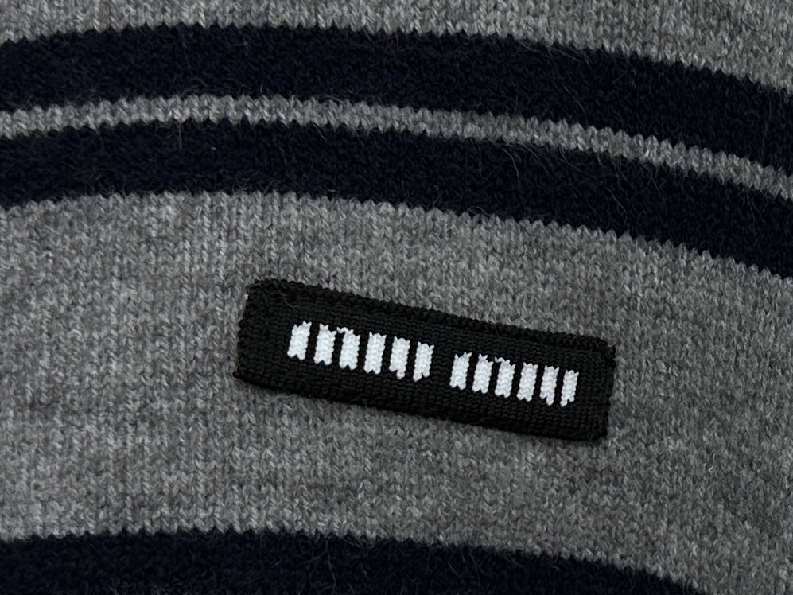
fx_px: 550
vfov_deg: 56.8
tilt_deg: +1.5
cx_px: 396
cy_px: 298
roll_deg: +2.6
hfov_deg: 71.6
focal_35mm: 24
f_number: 1.78
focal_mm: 6.86
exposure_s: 1/103
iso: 50
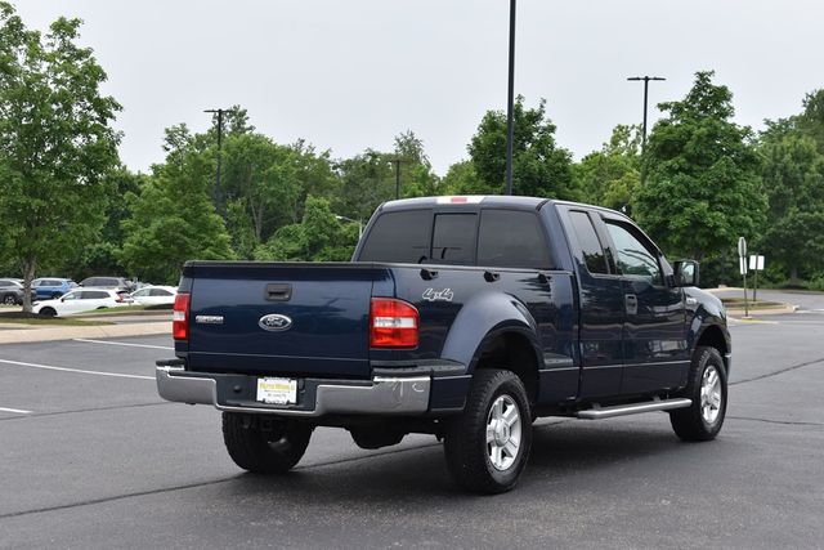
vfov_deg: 18.9
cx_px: 412
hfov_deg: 28.1
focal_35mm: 72
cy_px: 275
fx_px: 1648
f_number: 8
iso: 180
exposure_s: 1/250
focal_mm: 48
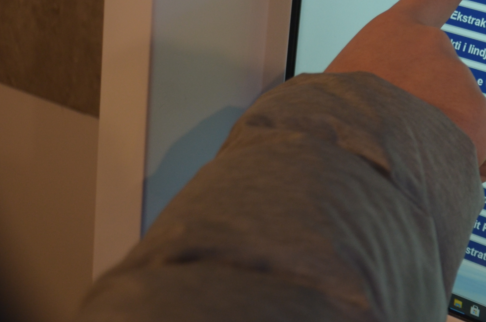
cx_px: 558
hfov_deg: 22.2
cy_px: -50
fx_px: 1158
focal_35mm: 86
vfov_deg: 15.3
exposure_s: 1/60
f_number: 3.8
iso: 400
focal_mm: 24
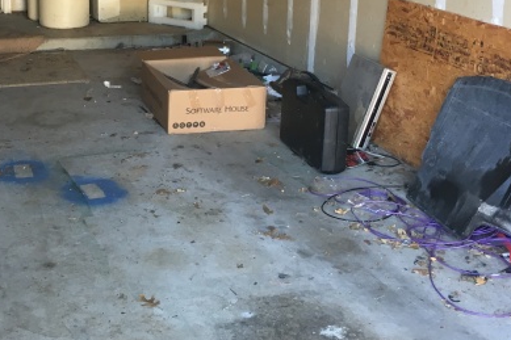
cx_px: 152
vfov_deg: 21.8
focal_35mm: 62
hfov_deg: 32.0
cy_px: 113
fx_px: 880
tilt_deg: -16.0
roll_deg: +0.9
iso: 50
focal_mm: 4.15
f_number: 2.2
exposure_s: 1/30
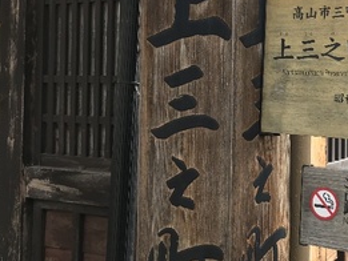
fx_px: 603
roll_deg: -0.1
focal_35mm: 60
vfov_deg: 24.2
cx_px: 333
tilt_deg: +3.1
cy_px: 73
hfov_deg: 30.3
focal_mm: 3.99
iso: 20
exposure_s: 1/378
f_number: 1.8
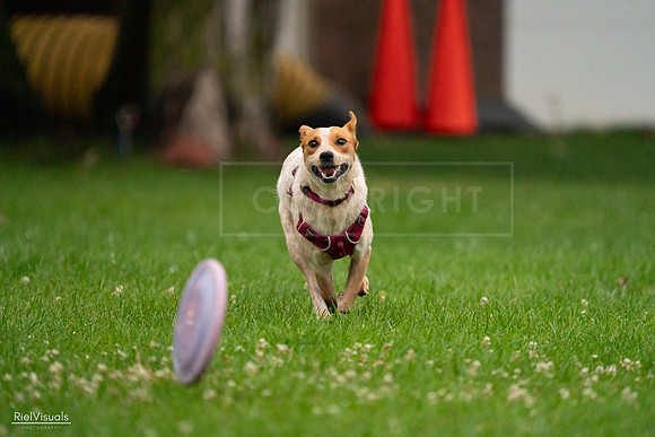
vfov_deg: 2.9
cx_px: 328
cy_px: 218
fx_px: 8553
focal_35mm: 470
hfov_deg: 4.4
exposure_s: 1/1600
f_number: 6.3
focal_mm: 470
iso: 6400
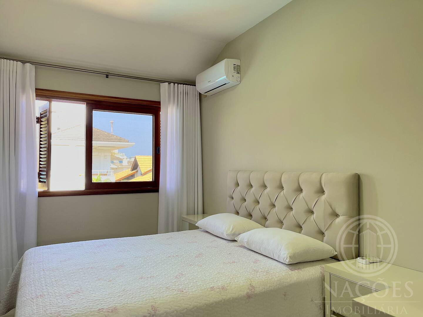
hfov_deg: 69.4
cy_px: 158
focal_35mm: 25
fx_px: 305
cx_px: 212
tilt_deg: +0.5
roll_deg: -0.4
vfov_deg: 54.9
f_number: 1.6
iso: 64
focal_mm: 5.1
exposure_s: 1/121
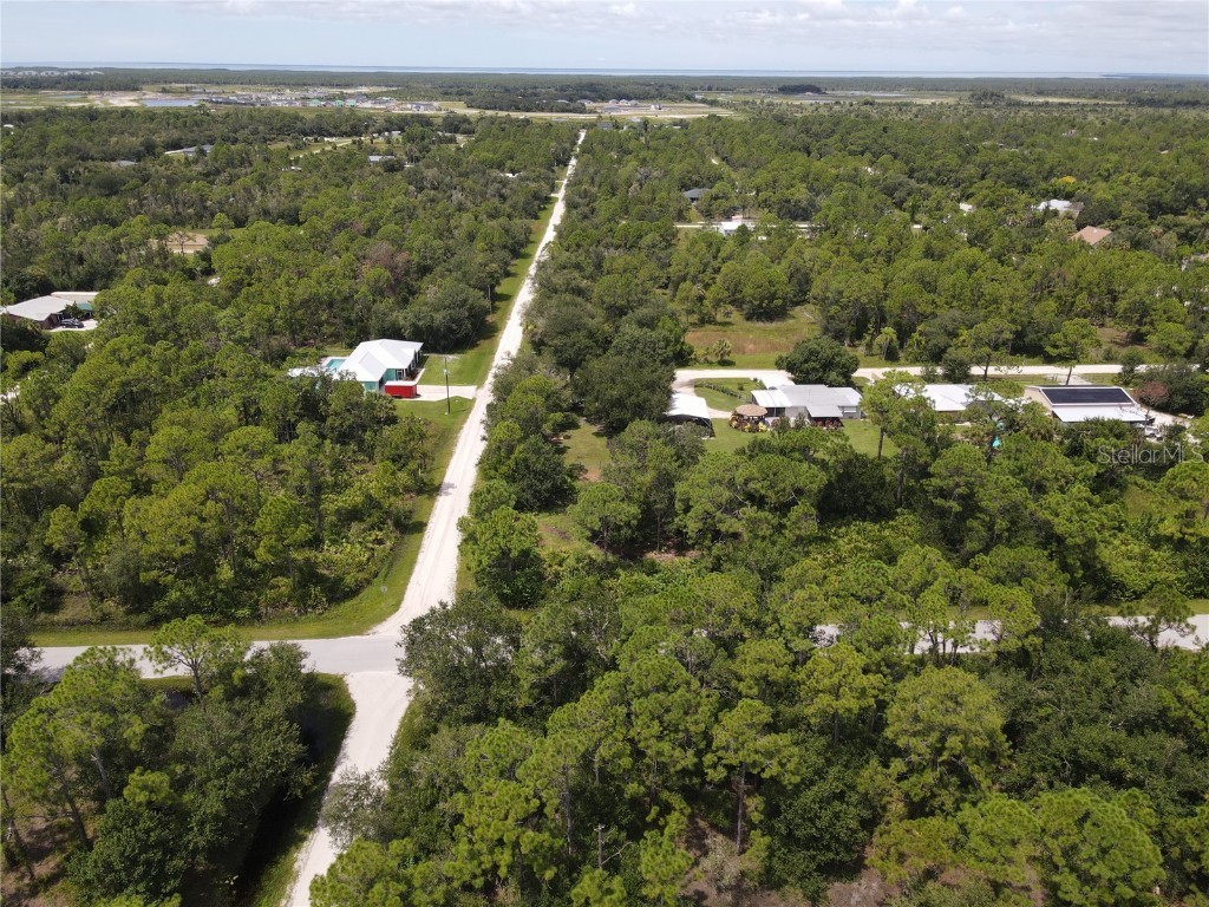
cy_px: 454
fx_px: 838
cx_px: 604
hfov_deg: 71.6
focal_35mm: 24
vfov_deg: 56.8
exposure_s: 1/500
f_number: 2.8
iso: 100
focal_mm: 4.5
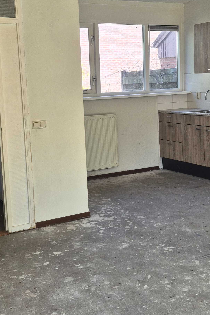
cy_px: 132
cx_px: 124
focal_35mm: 53
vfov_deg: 37.4
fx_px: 464
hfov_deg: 25.5
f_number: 1.8
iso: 64
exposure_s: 1/180
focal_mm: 5.4
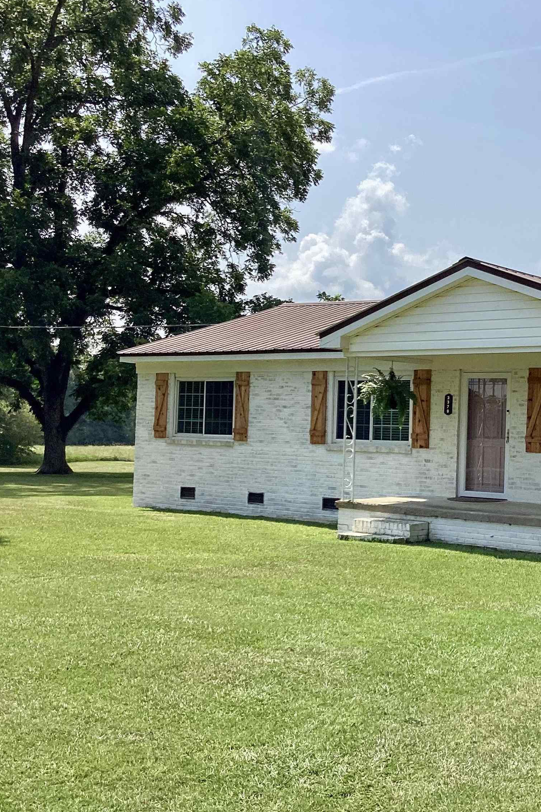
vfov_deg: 44.5
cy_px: 405
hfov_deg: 29.3
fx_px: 992
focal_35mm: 44
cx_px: 489
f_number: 2.4
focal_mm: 3.3
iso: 25
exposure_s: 1/1773
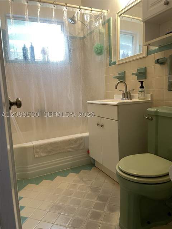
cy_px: 114
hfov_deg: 54.9
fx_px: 166
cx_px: 86
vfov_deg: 69.4
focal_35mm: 25
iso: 160
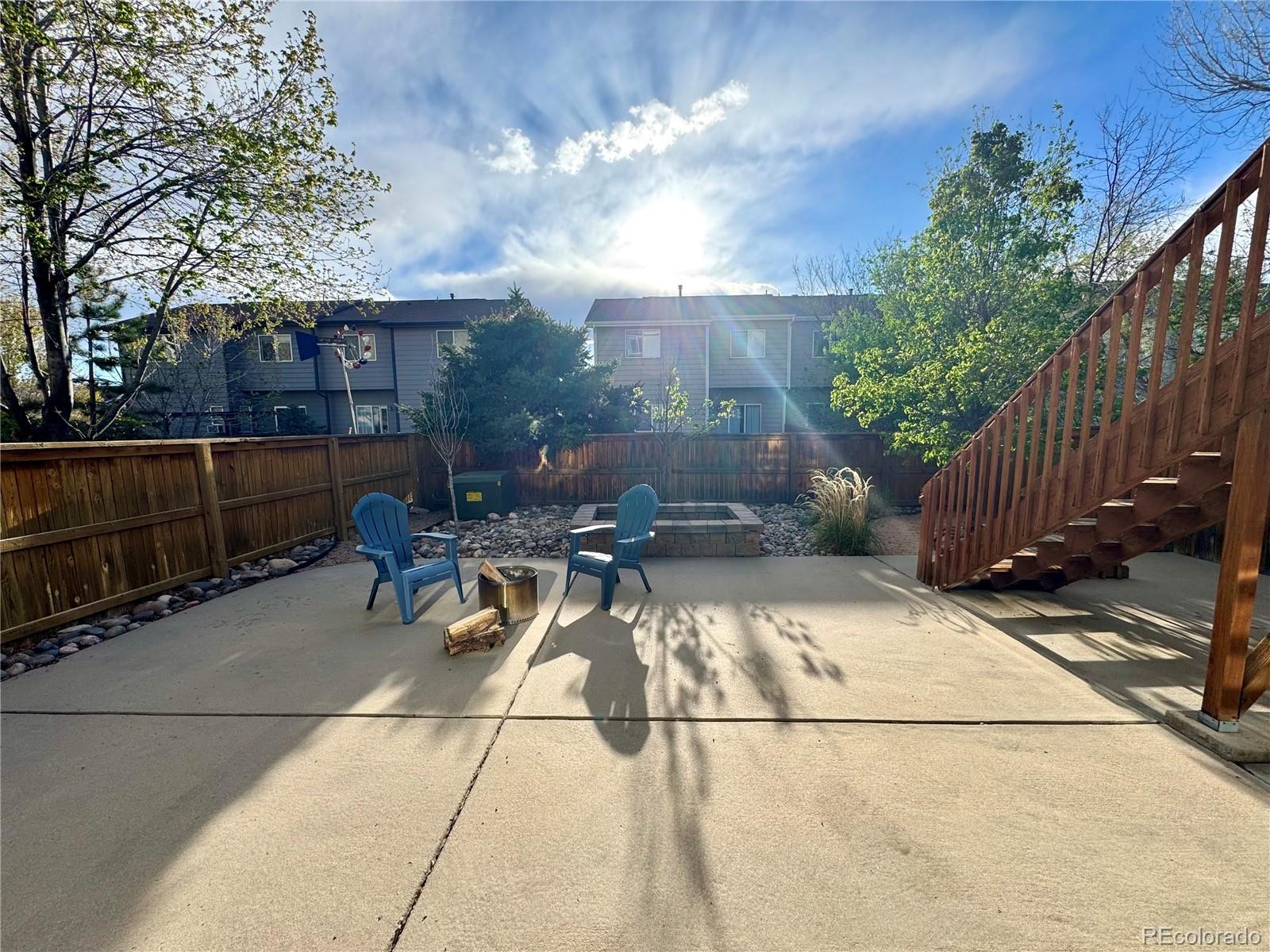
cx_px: 635
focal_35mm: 14
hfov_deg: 102.1
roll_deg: +0.5
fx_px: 514
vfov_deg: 85.7
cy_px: 476
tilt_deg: -7.1
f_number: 2.2
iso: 50
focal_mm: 2.22
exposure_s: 1/1048
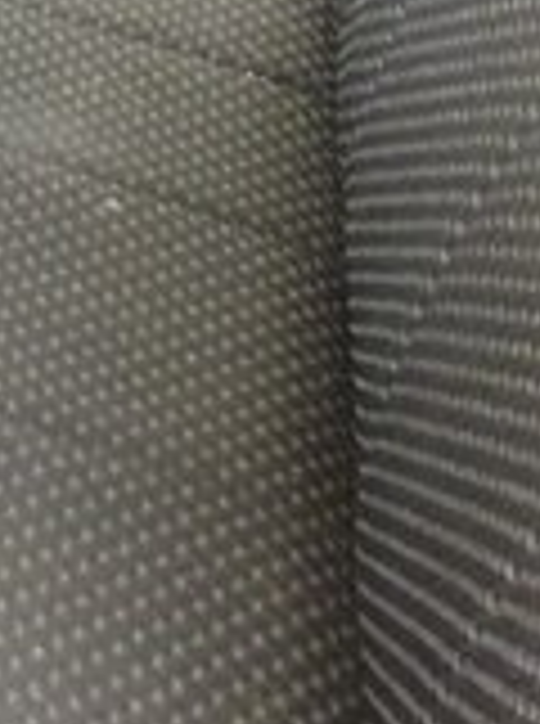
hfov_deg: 10.6
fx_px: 2318
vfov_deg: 17.3
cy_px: -34
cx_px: -918
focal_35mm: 111
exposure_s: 1/25
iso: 250
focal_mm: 3.6
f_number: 1.9
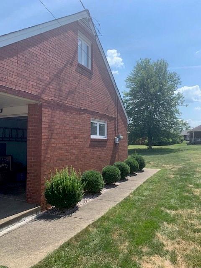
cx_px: 100
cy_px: 134
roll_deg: -0.9
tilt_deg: +3.4
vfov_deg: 67.3
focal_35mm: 26
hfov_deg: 53.1
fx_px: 201
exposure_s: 1/1718
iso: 25
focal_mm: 4.25
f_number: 1.8
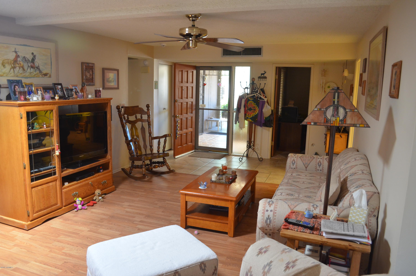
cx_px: 208
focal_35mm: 27
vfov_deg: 47.7
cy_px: 138
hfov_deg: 67.5
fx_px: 311
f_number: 3.5
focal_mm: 18
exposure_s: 1/50
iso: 800
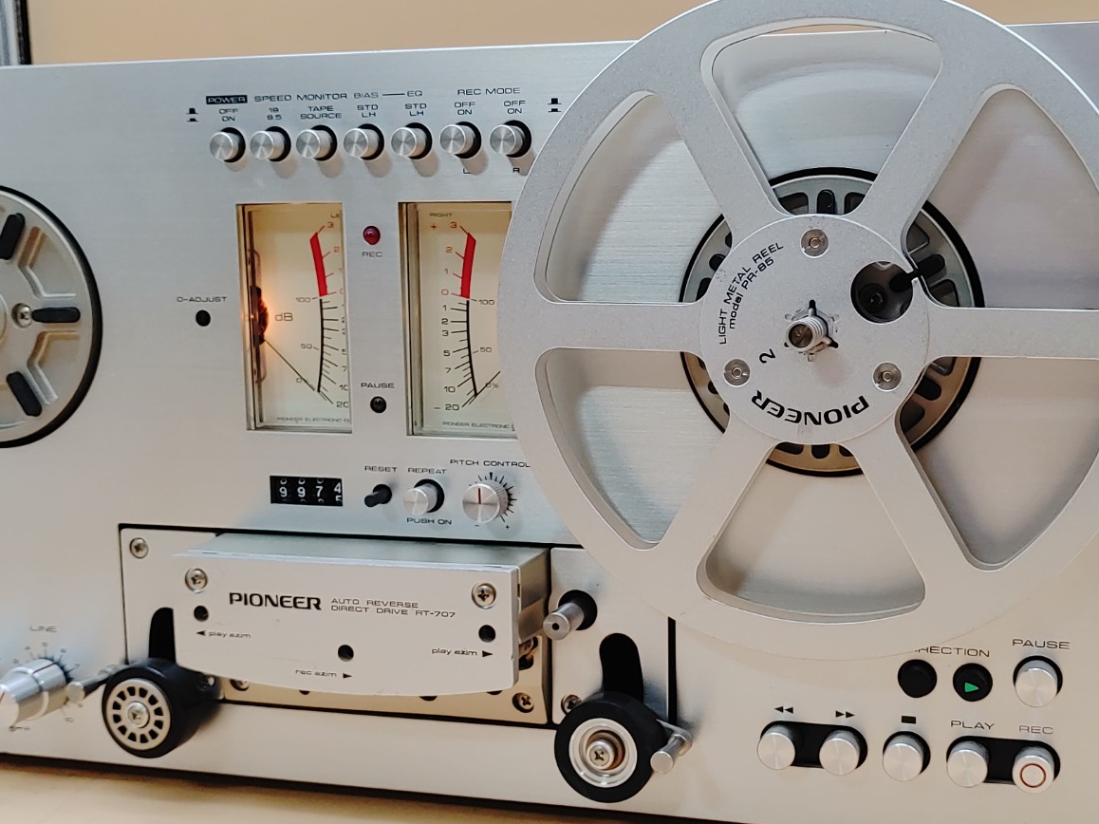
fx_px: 1619
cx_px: 613
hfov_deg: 37.5
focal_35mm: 51
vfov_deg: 28.5
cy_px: 472
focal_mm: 4.36
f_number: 1.8
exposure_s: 1/120
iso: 50
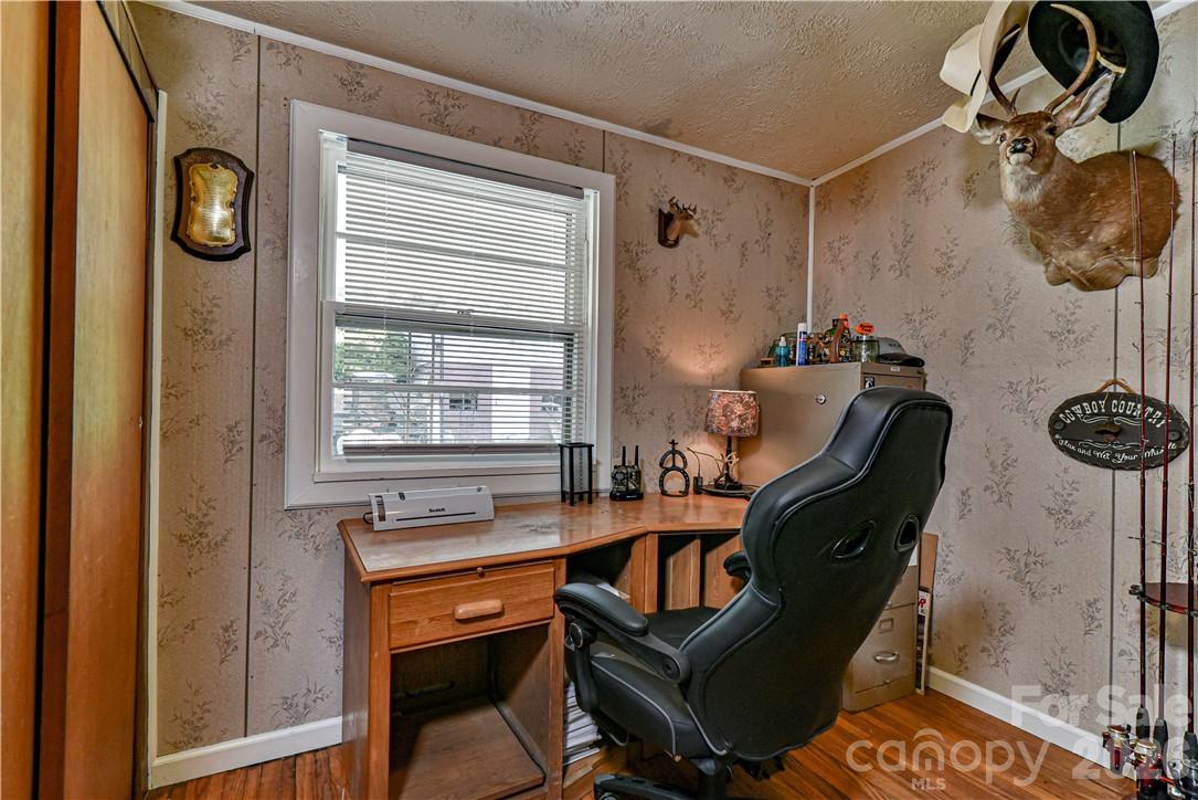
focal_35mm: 17
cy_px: 400
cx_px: 599
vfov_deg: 70.5
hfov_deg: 93.3
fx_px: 566
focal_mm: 17
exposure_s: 1/125
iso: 1600
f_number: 5.6
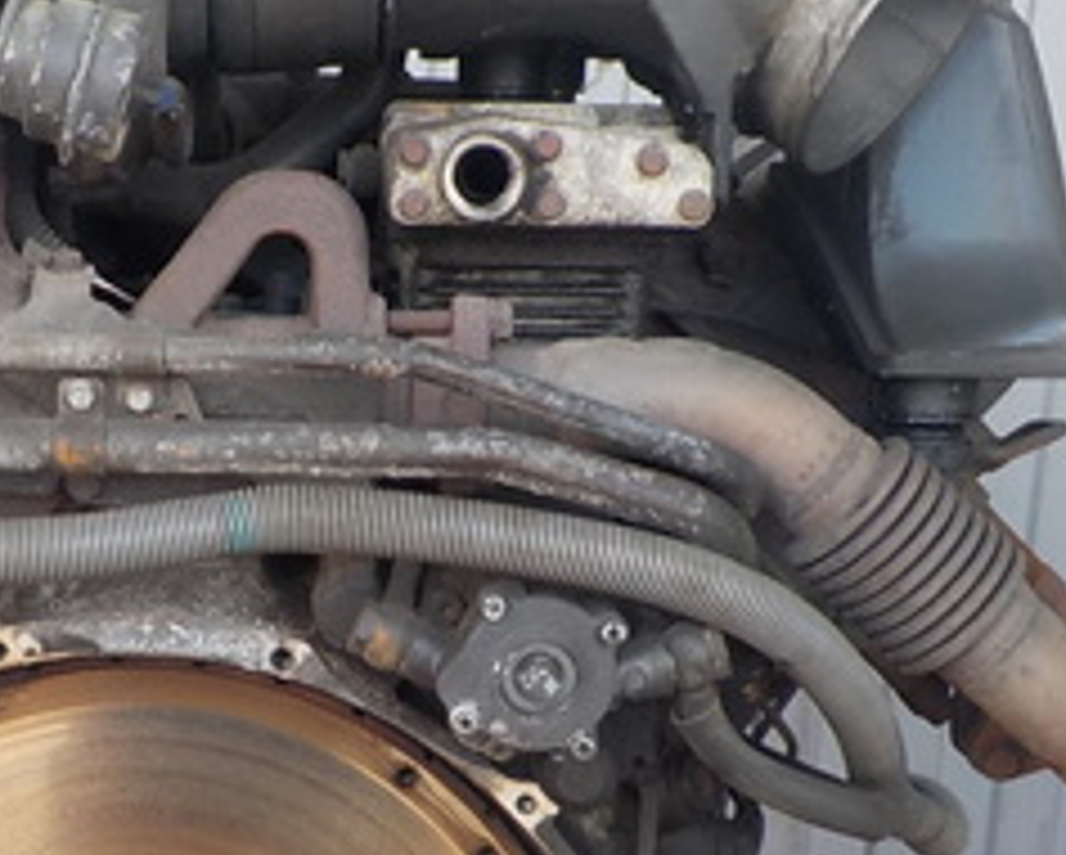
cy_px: 644
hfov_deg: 23.5
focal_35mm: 79
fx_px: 2494
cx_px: 121
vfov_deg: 19.3
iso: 125
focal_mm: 4.1
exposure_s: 1/60
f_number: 3.3
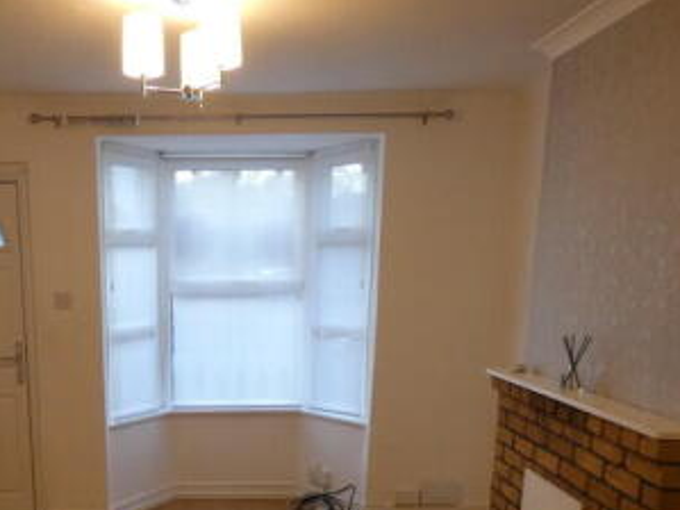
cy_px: 459
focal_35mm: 39
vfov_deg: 34.7
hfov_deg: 47.0
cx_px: 222
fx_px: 766
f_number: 2.8
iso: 250
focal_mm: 3.6
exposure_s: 1/60
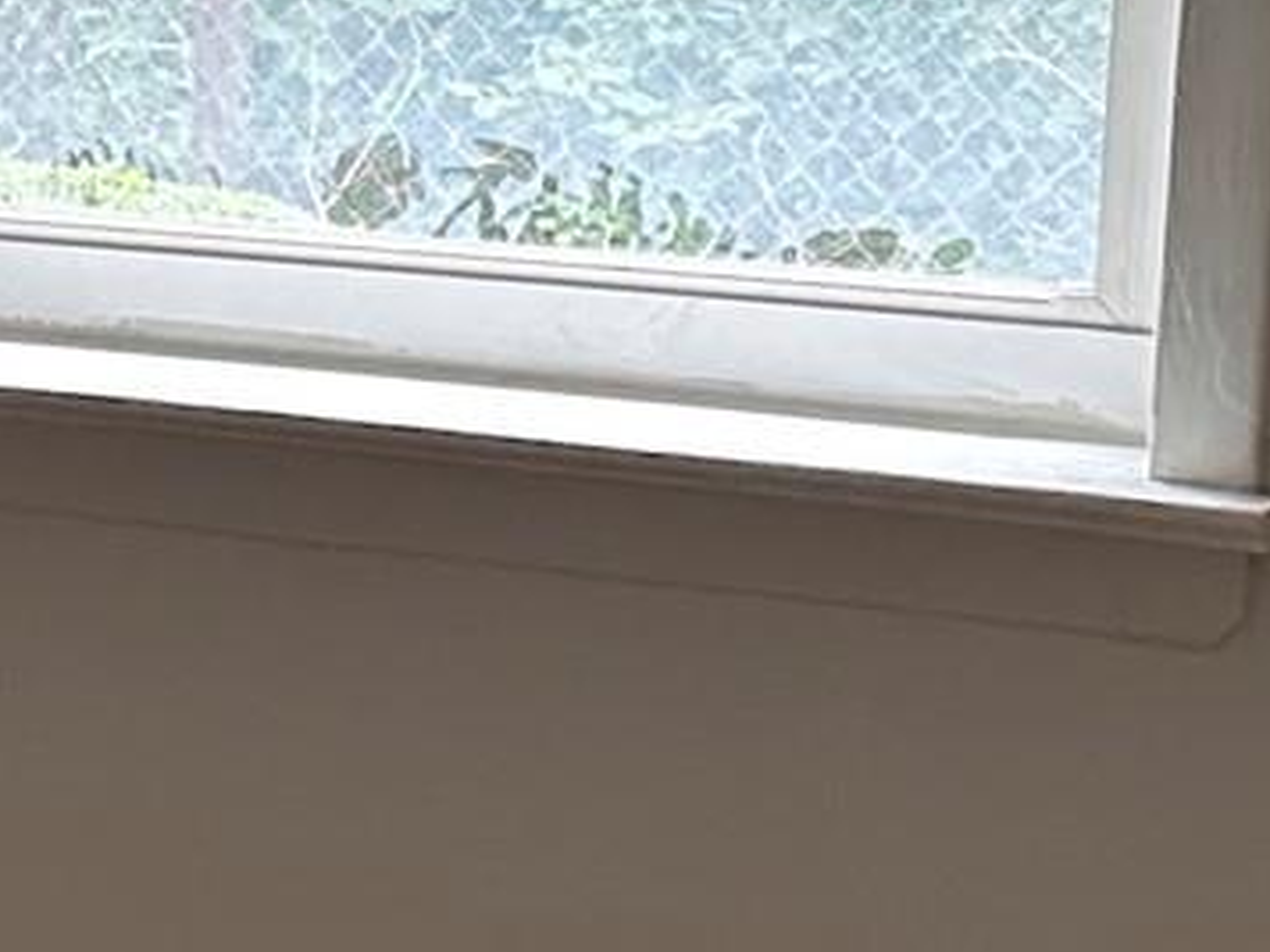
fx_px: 5063
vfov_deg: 10.7
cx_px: -350
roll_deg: -0.6
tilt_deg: -8.1
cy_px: 467
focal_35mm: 138
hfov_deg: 13.8
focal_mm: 6.86
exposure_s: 1/60
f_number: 1.78
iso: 500
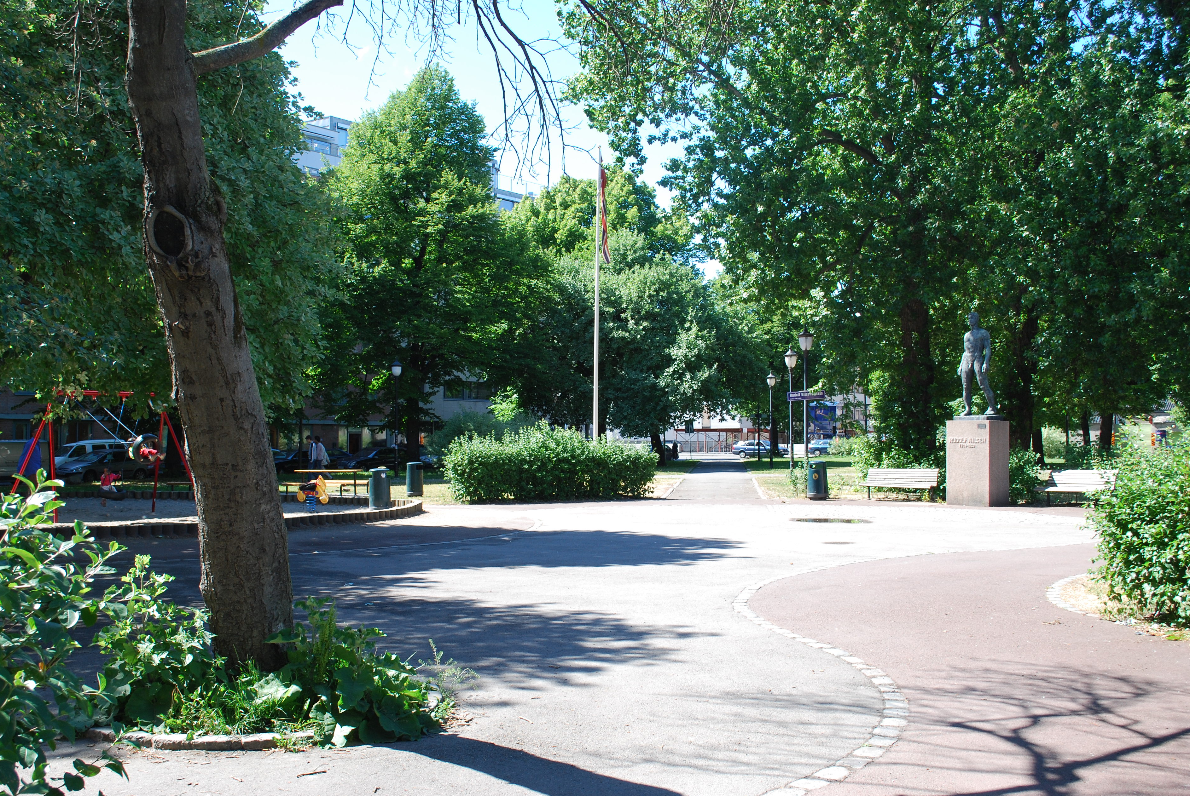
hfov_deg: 48.4
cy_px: 407
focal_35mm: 40
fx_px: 1324
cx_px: 597
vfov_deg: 33.5
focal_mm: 26
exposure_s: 1/100
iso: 200
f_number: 9
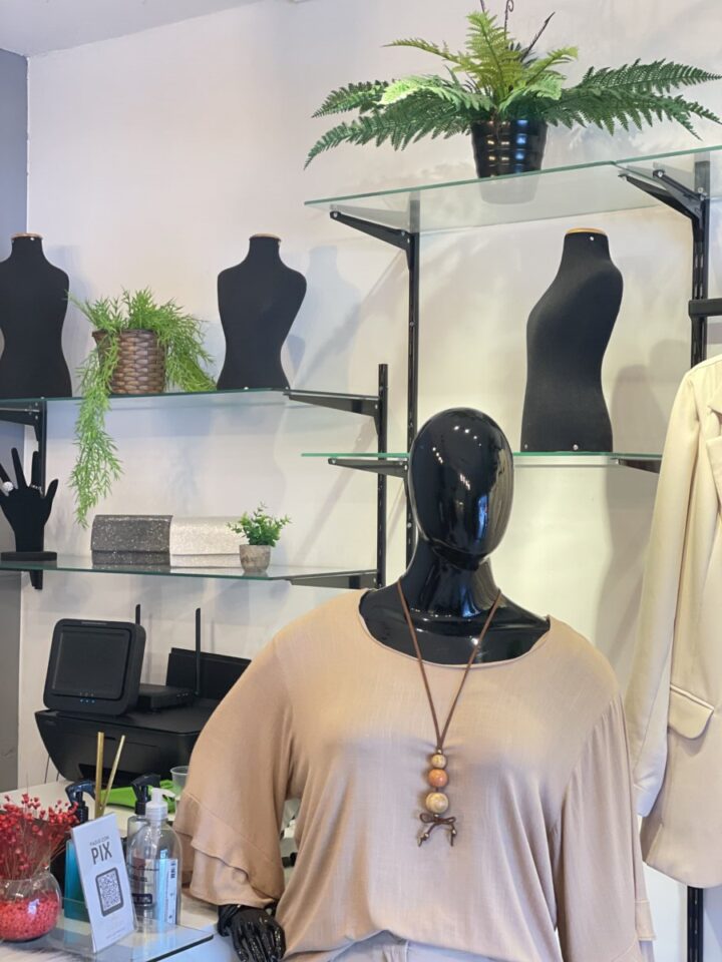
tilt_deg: +1.0
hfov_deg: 28.0
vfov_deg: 36.8
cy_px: 481
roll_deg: -0.5
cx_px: 361
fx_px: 1446
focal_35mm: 52
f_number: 2
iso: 200
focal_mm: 6
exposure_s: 1/60
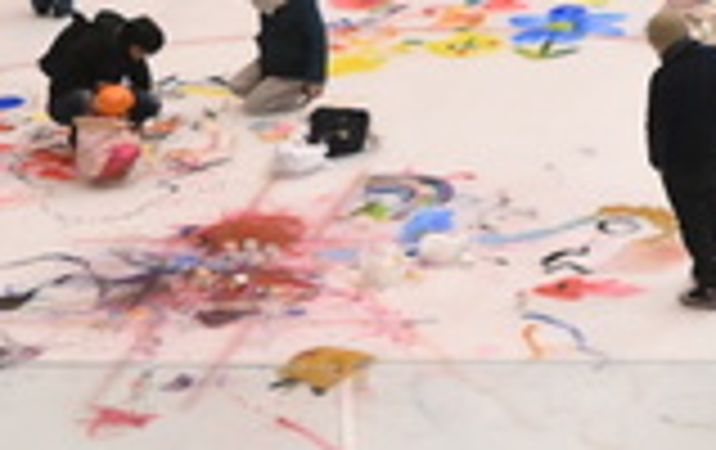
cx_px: 1414
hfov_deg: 8.8
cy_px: -371
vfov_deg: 5.8
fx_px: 4379
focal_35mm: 224
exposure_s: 1/250
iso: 5000
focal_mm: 35
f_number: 6.3
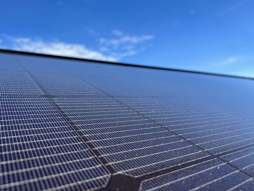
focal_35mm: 26
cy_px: 96
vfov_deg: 53.1
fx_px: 191
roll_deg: +10.7
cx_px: 127
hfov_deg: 67.3
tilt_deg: +14.8
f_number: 1.5
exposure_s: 1/1621
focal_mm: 5.7
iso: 50
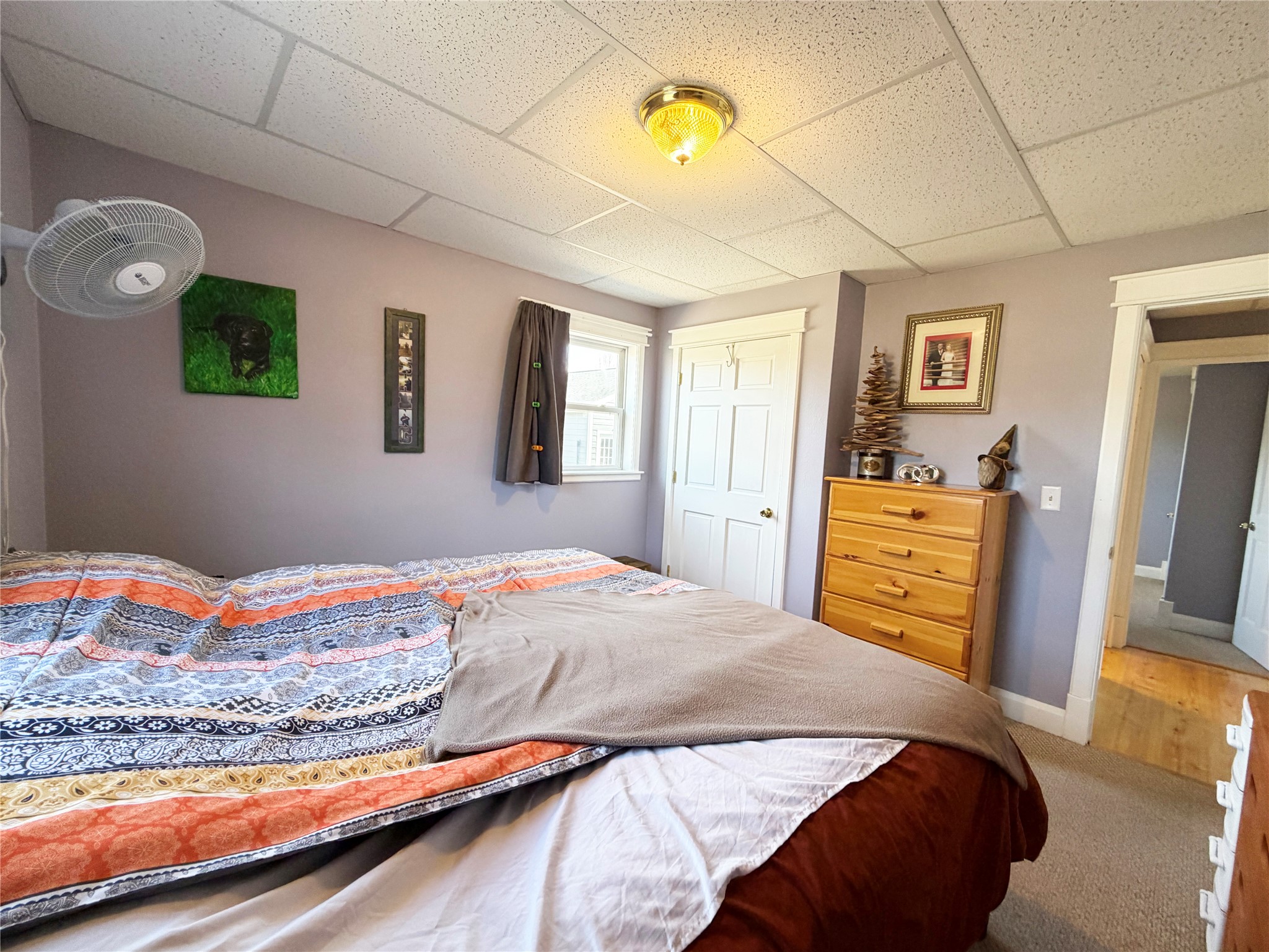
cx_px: 634
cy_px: 476
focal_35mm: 14
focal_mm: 2.22
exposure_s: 1/121
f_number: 2.2
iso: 250
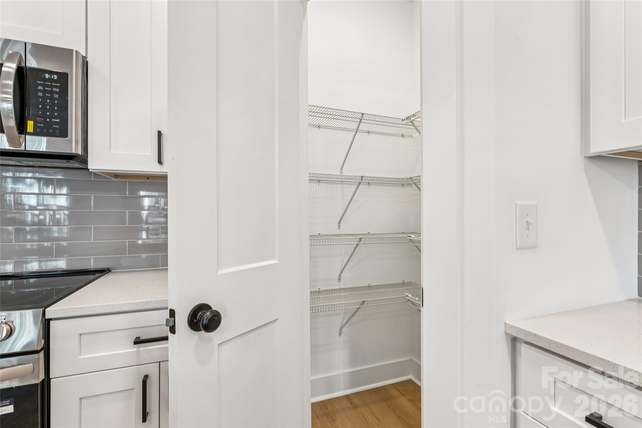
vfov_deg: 72.4
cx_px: 321
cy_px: 214
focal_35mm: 16
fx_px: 292
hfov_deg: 95.3
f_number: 11
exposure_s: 1/4
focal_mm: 16.4
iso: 100
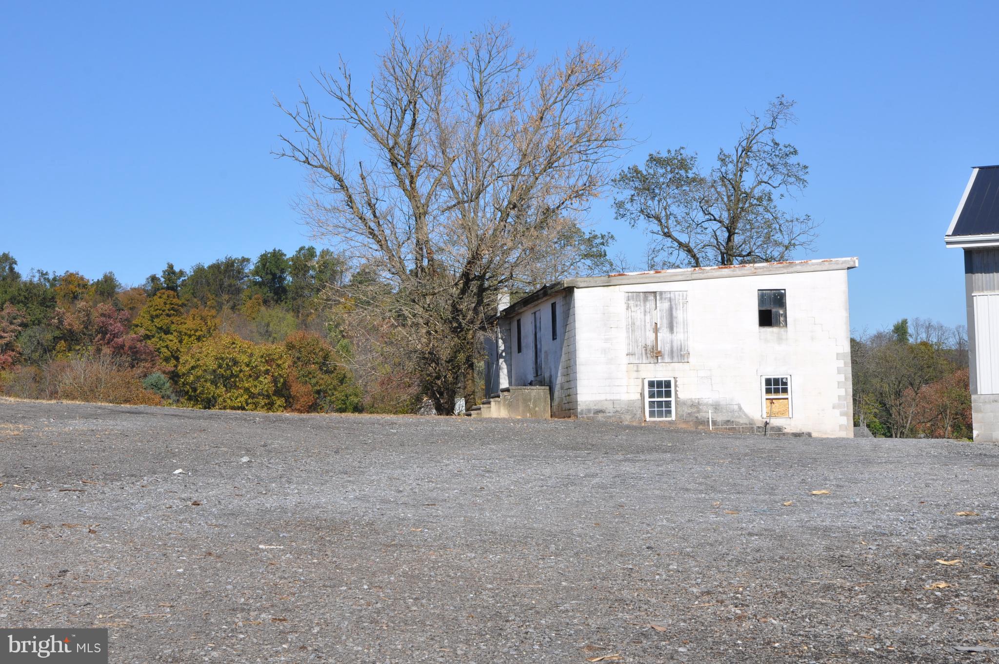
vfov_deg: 30.8
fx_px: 1206
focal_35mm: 44
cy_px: 332
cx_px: 500
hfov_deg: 45.0
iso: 200
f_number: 13
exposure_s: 1/160
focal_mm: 29
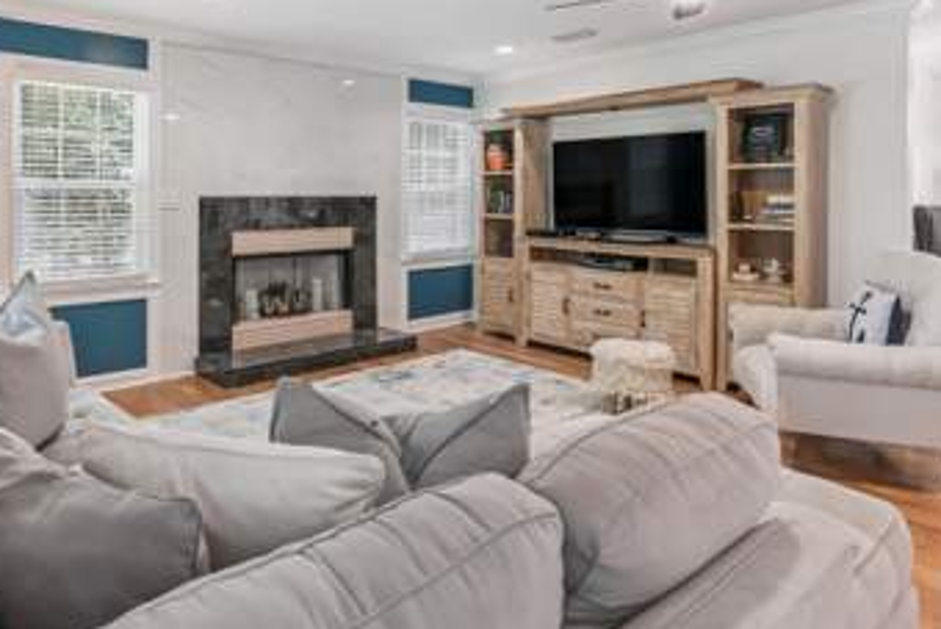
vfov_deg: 52.2
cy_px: 213
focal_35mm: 24
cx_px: 379
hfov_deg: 73.0
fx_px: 628
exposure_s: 1/6
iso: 250
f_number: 8
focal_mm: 17
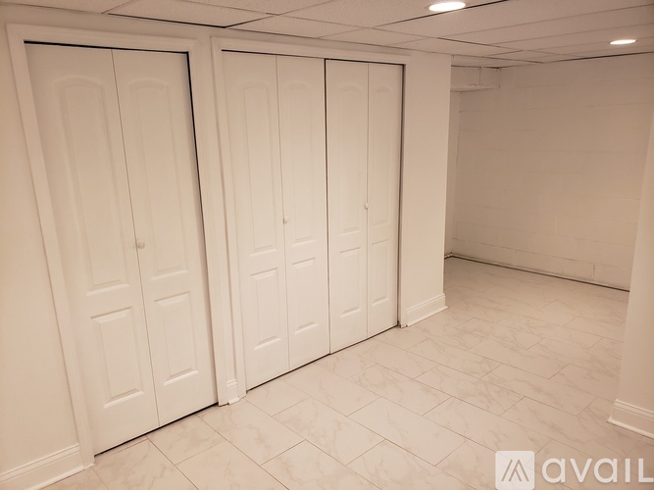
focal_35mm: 26
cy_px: 245
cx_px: 327
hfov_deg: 67.3
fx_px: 491
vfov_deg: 53.0
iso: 250
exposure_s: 1/40
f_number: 2.4
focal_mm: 4.3
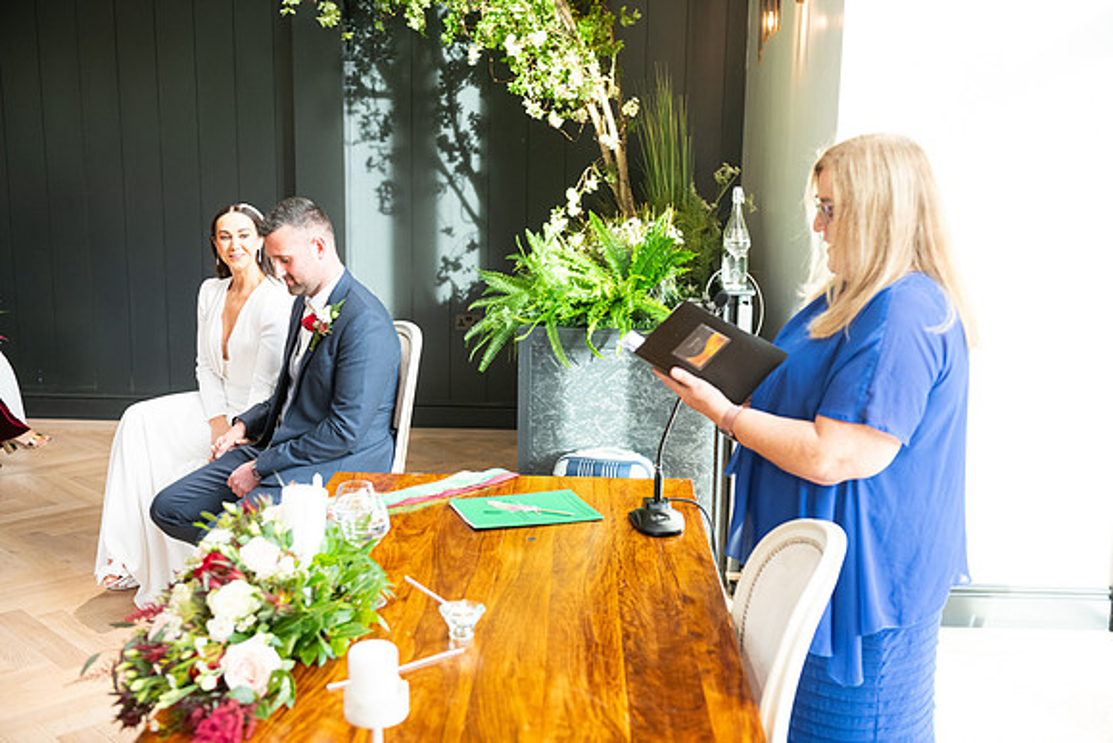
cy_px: 372
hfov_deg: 46.4
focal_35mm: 42
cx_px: 556
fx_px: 1299
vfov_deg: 31.9
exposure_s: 1/160
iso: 640
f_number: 3.5
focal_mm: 42
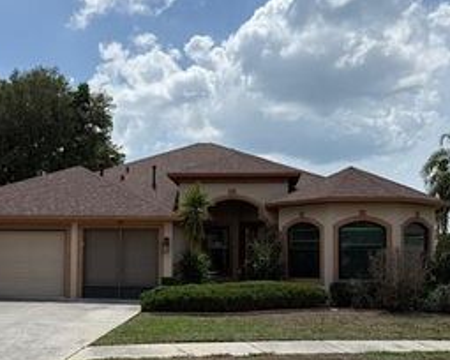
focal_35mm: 46
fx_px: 613
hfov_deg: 40.0
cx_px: 159
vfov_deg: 32.5
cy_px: 232
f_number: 1.78
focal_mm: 6.76
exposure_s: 1/7353
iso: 80
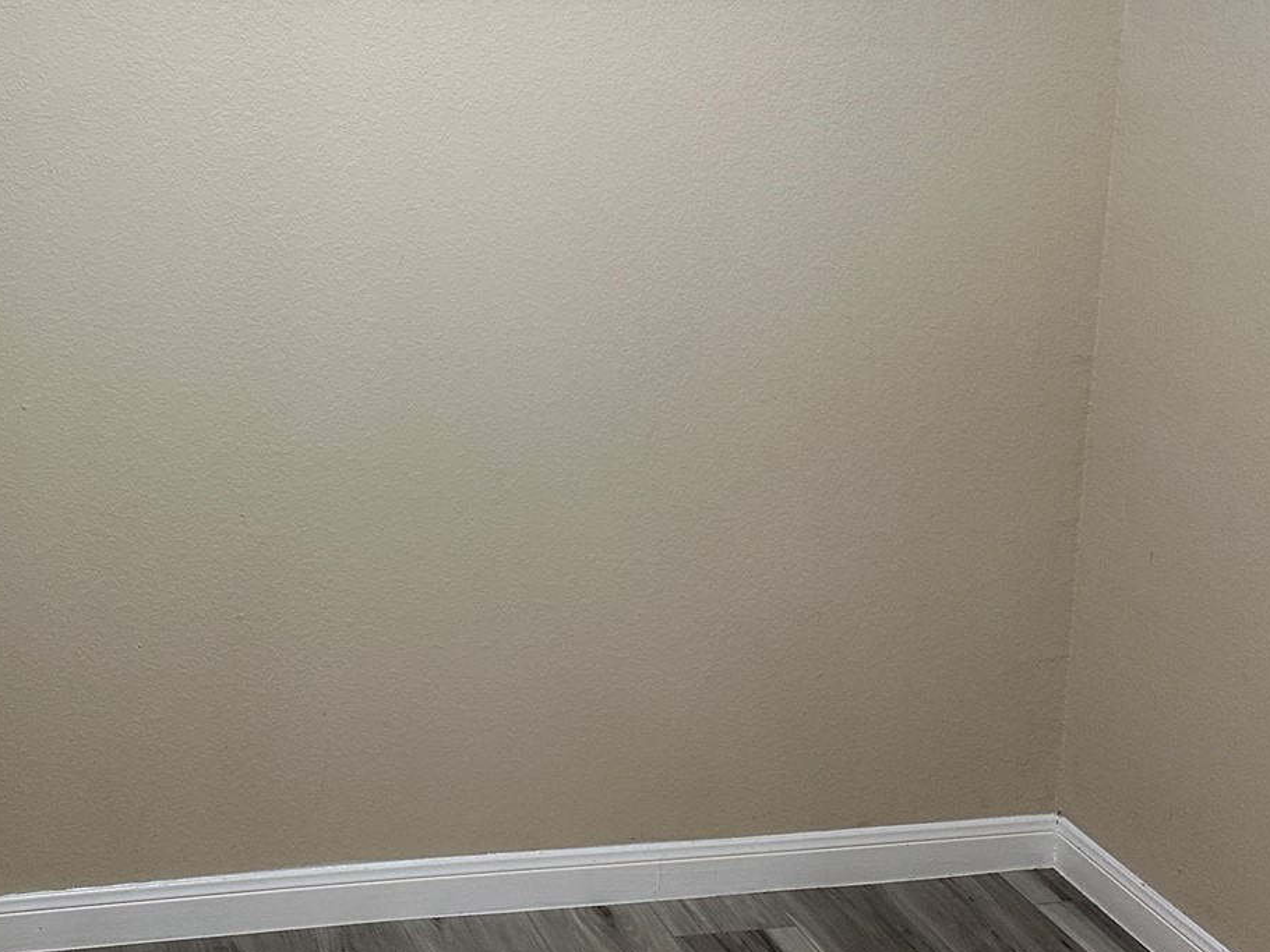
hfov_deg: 34.3
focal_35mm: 54
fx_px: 1982
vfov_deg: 26.6
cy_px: 201
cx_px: 227
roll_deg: -0.7
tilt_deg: -8.1
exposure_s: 1/60
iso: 250
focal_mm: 6.86
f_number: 1.78
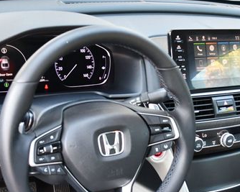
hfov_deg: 26.4
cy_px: 134
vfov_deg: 21.1
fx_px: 511
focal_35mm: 72
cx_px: 125
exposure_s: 1/125
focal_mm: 20
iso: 800
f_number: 3.8
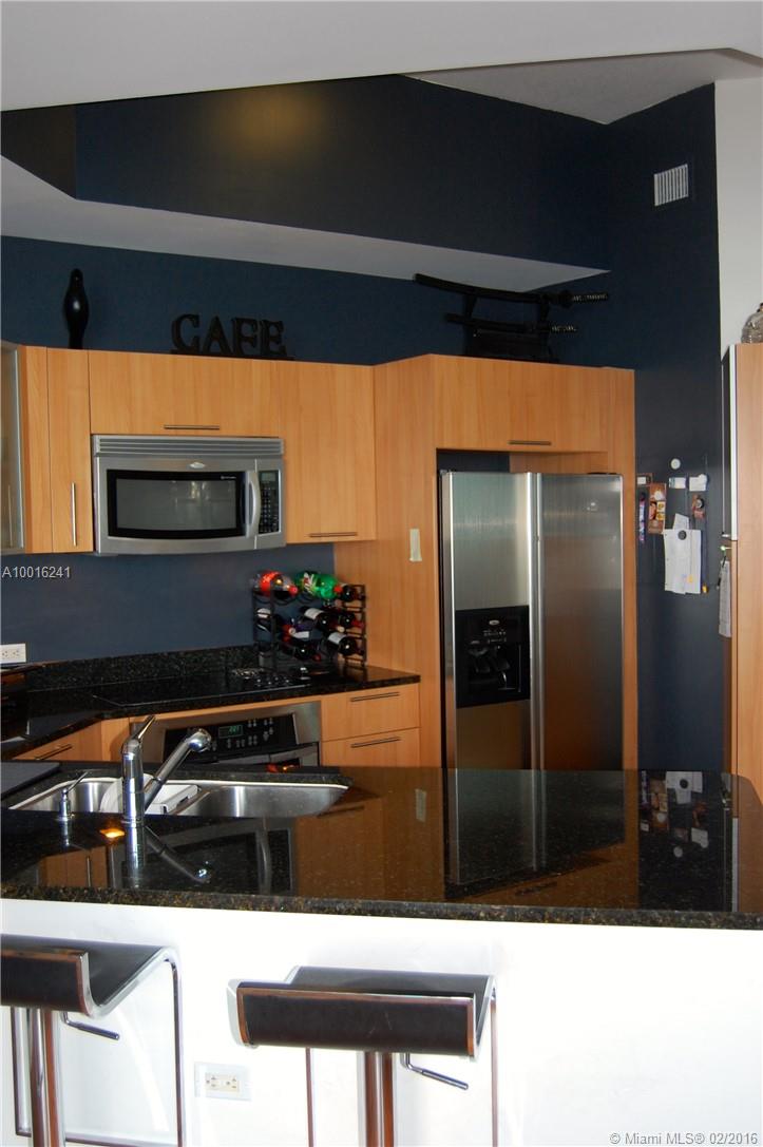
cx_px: 382
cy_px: 574
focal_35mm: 36
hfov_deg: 36.8
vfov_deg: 53.2
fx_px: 1146
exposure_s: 1/60
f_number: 4
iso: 400
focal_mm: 24
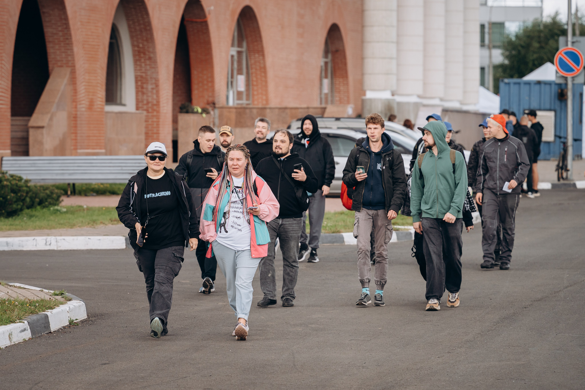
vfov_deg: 6.2
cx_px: 222
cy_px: 201
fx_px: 3631
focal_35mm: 223
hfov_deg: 9.2
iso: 400
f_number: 5
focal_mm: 180
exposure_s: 1/640
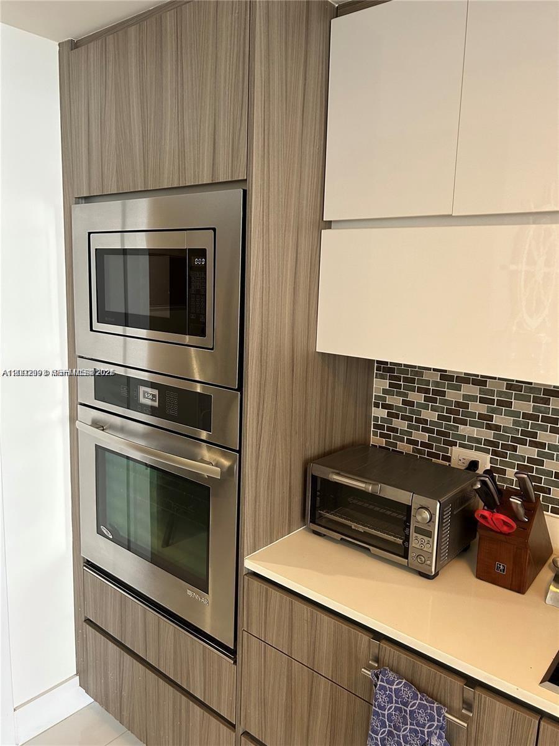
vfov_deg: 67.3
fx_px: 560
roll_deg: -0.5
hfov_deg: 53.1
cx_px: 280
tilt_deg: -9.5
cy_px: 373
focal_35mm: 26
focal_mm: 5.7
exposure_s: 1/60
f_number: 1.5
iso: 160
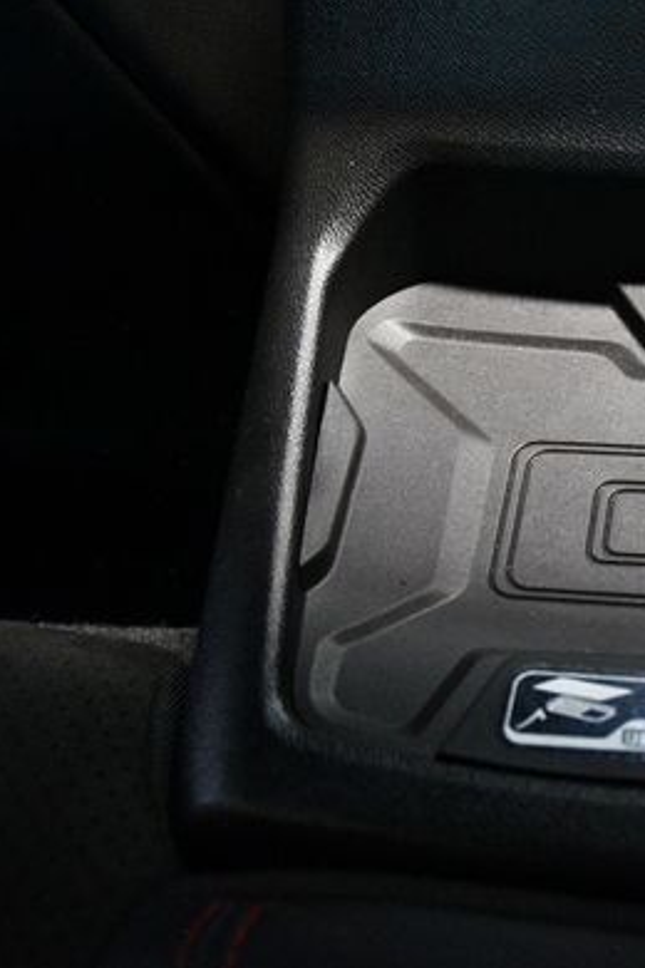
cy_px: 442
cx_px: 665
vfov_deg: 33.9
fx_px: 1586
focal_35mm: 59
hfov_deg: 22.0
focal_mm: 24
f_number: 3.8
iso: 5600
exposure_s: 1/60
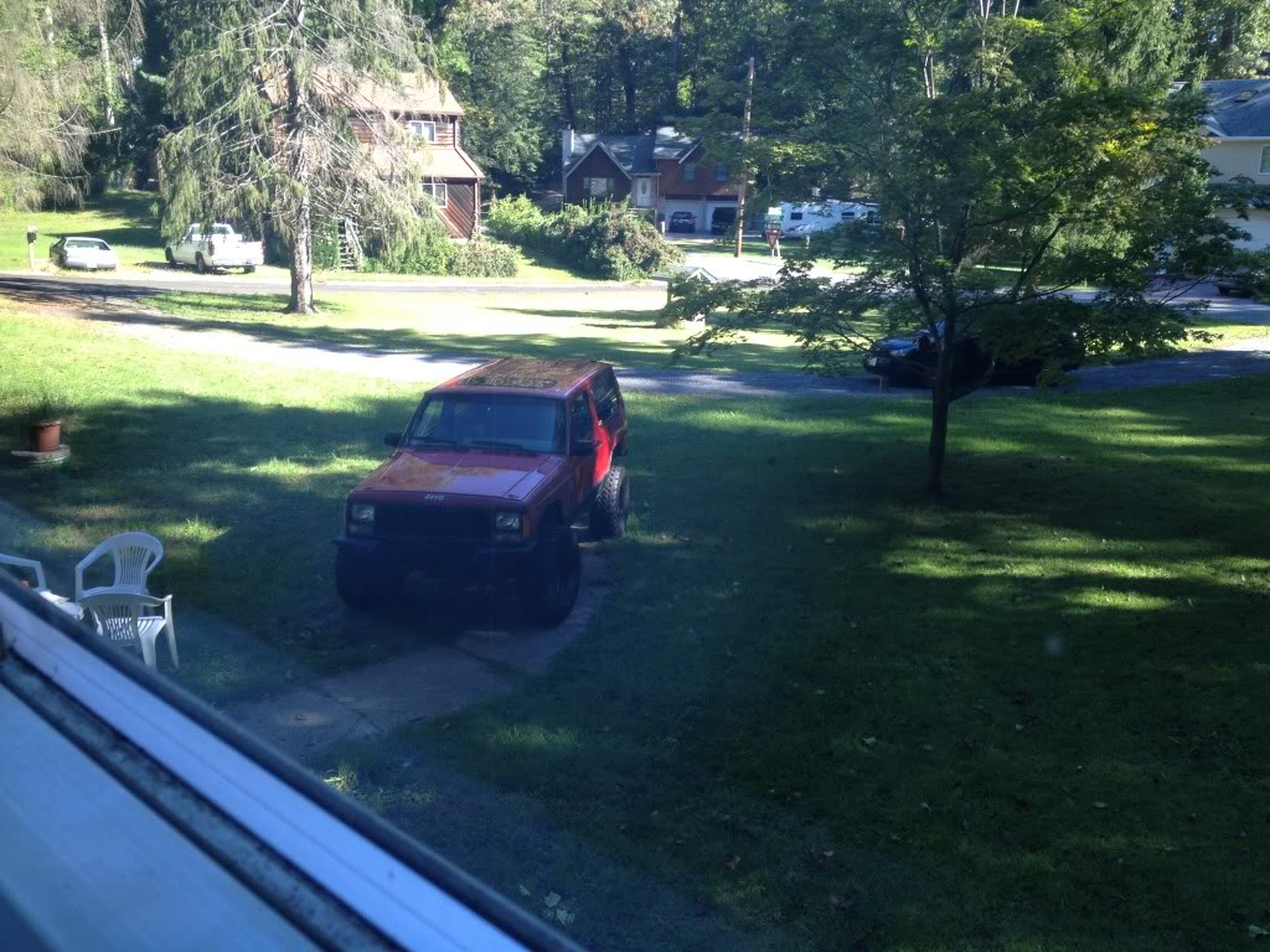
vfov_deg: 40.7
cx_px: 635
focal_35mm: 35
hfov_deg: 52.6
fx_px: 1284
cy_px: 476
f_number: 2.4
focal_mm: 4.3
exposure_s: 1/164
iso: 50
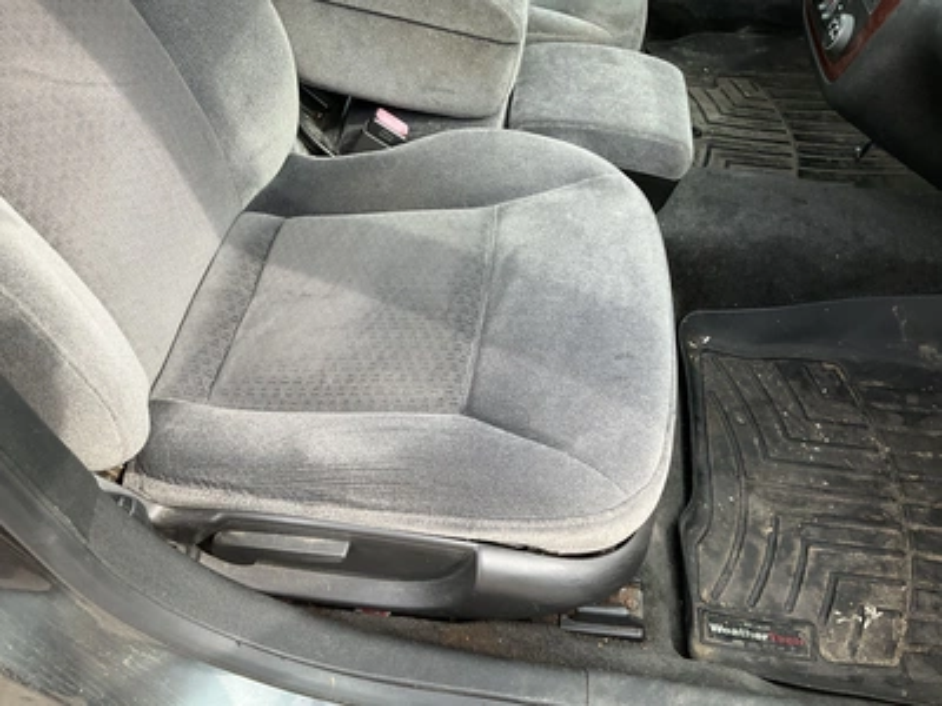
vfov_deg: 48.2
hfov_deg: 61.7
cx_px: 471
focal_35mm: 29
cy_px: 353
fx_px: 789
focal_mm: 3
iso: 32
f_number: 1.8
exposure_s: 1/147
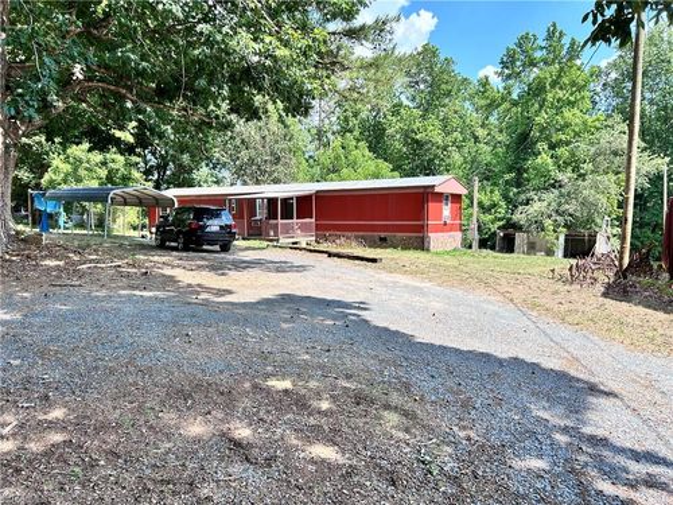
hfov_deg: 67.3
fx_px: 505
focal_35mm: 26
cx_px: 336
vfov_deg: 53.1
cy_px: 252
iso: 50
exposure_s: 1/1645
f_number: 1.5
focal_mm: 5.7
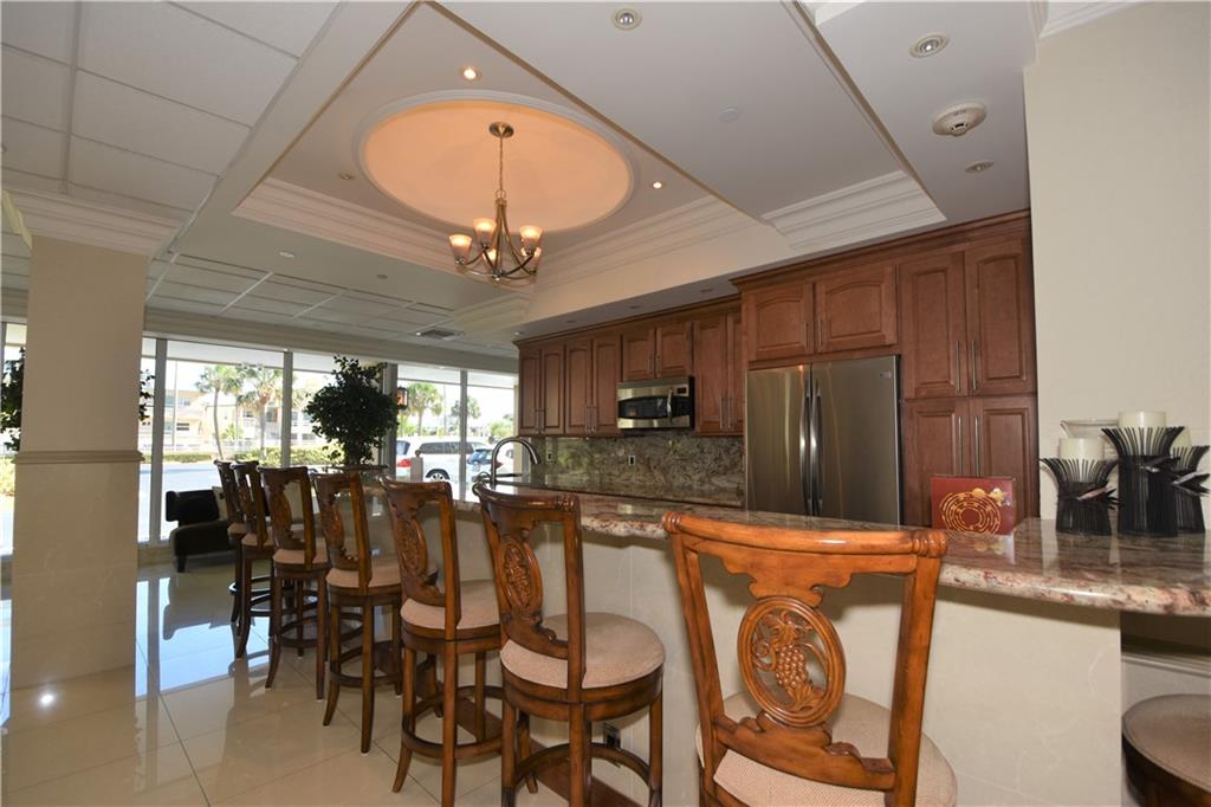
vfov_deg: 77.3
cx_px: 606
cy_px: 404
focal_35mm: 15
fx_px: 504
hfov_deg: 100.4
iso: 200
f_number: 5
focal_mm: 10
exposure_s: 1/60
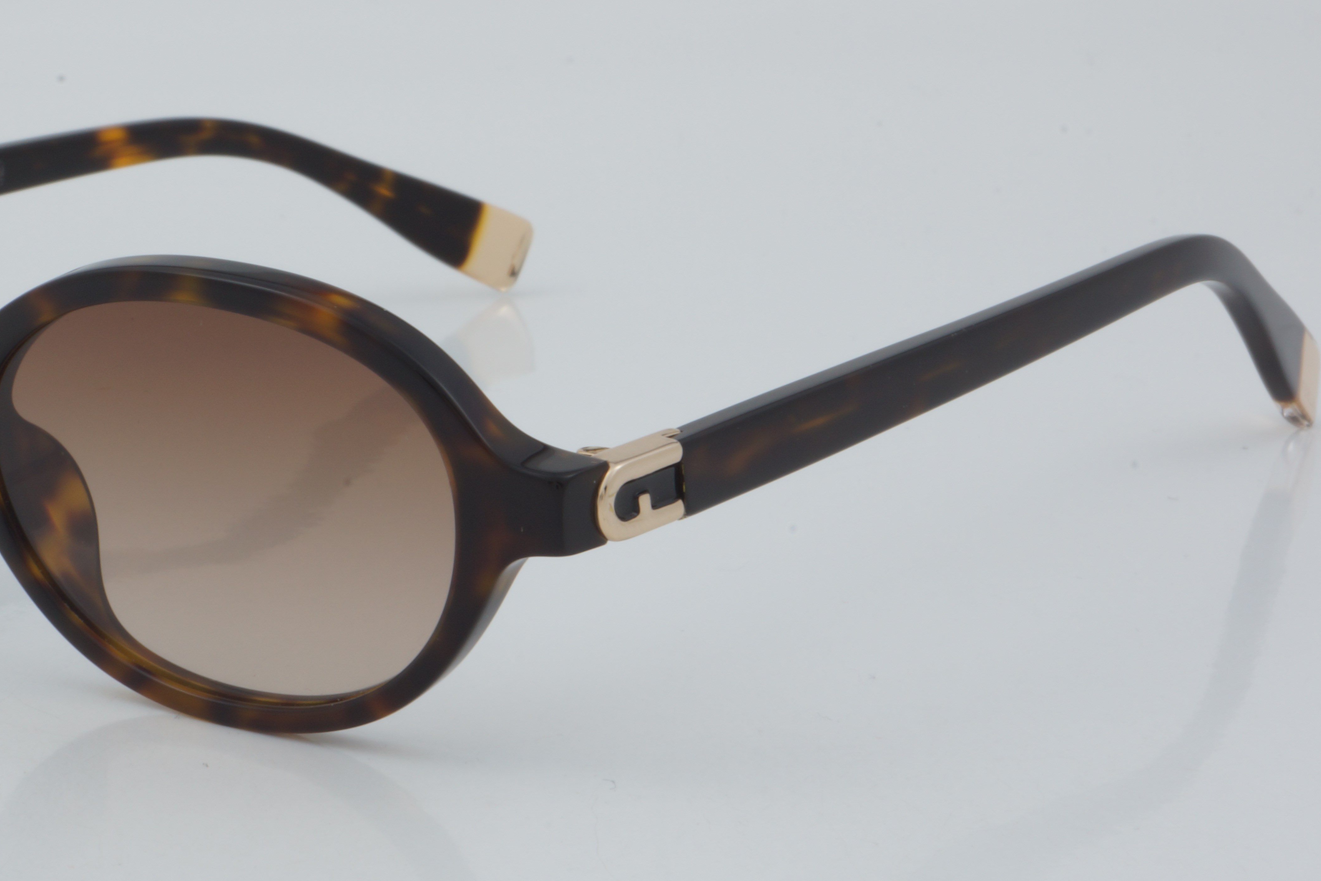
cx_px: 407
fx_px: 3926
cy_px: 432
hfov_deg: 19.0
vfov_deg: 12.8
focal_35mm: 107
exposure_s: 1/4
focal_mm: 50
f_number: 29
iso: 100
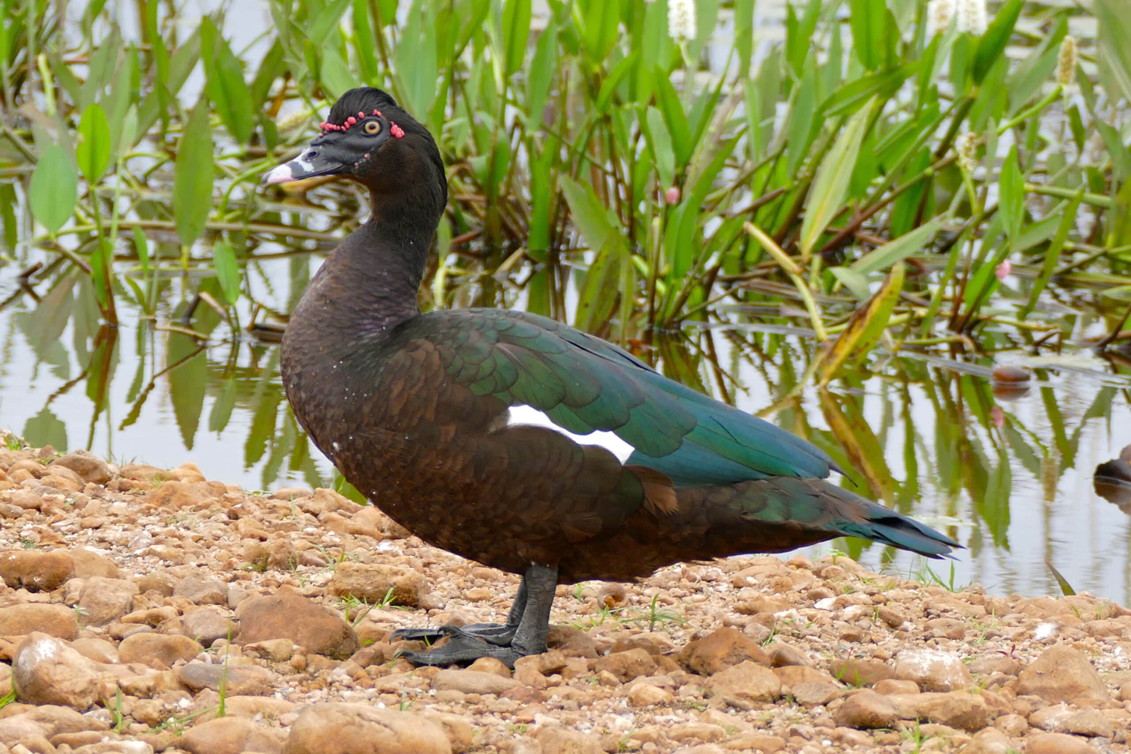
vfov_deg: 1.7
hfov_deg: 2.6
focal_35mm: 800
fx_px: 25133
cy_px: 377
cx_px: 566
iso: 125
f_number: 4
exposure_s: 1/125
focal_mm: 146
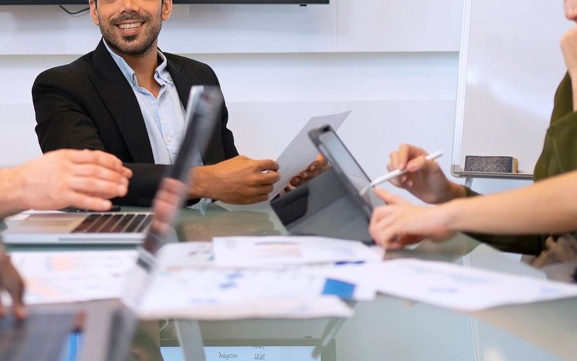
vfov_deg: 15.3
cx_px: 186
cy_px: -41
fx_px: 1305
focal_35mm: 83
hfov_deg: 24.8
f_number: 1.8
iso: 500
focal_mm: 35
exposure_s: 1/250
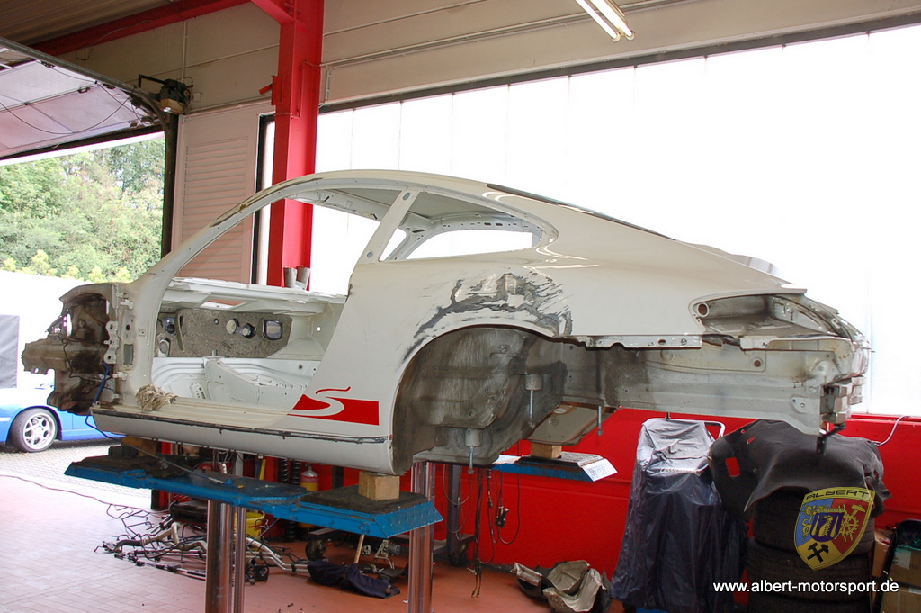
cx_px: 460
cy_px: 306
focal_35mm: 32
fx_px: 805
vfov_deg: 41.6
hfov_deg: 59.5
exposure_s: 1/200
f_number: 3.5
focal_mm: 21
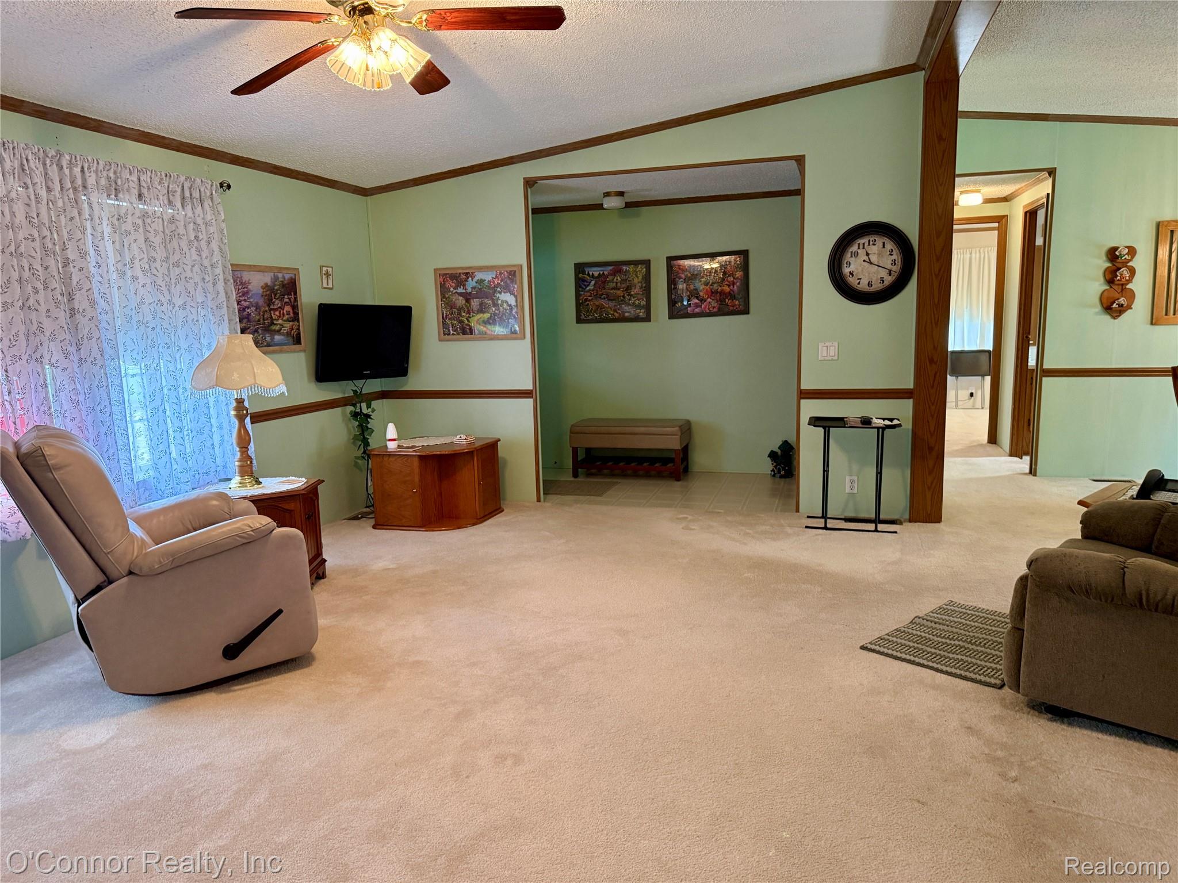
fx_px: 817
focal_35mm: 24
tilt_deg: -7.1
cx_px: 589
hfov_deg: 71.6
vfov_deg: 56.8
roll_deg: +1.6
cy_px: 442
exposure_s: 1/60
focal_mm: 6.76
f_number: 1.78
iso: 320
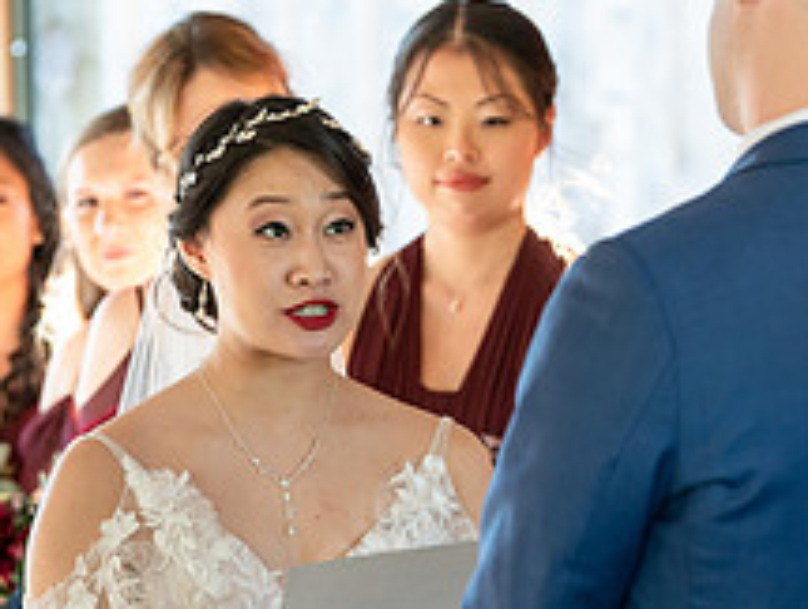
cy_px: 455
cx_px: 522
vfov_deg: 6.1
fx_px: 5728
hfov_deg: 8.1
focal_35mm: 245
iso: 2000
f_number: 4
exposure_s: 1/200
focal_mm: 122
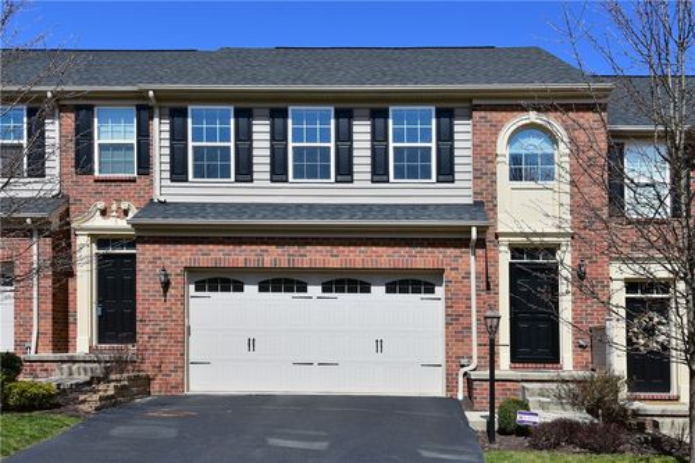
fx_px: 637
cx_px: 348
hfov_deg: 57.2
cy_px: 232
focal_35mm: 33
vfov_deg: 39.9
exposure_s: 1/400
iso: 200
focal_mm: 22
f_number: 11
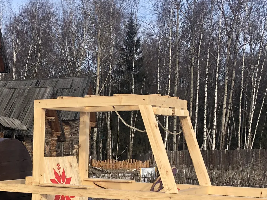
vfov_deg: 19.7
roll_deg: -0.9
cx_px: -22
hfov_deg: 24.9
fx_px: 563
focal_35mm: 73
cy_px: 190
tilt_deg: -2.3
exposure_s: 1/738
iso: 20
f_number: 1.8
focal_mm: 3.99
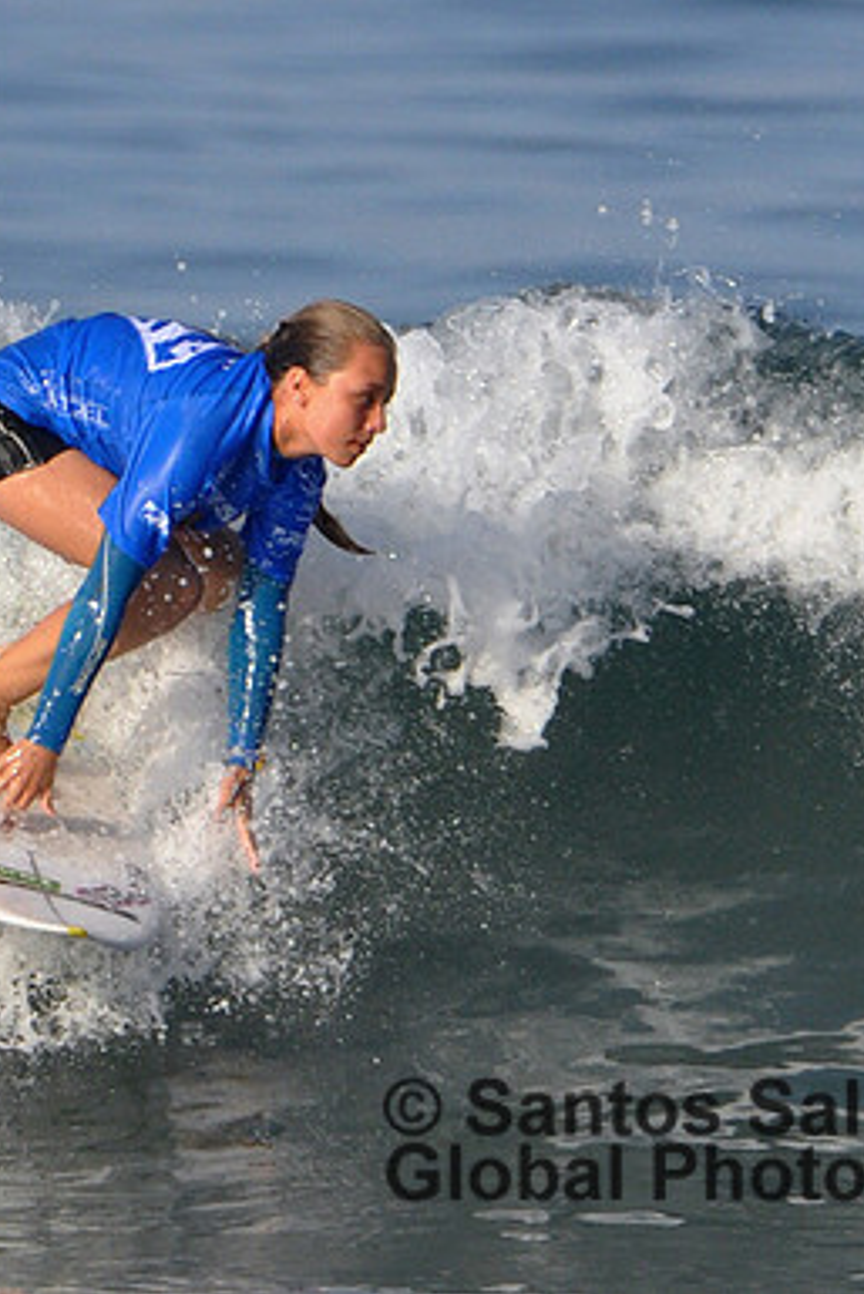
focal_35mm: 1040
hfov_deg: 1.3
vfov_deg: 2.0
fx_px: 37403
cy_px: 647
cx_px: 336
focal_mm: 460
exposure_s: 1/1600
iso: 400
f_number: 6.3
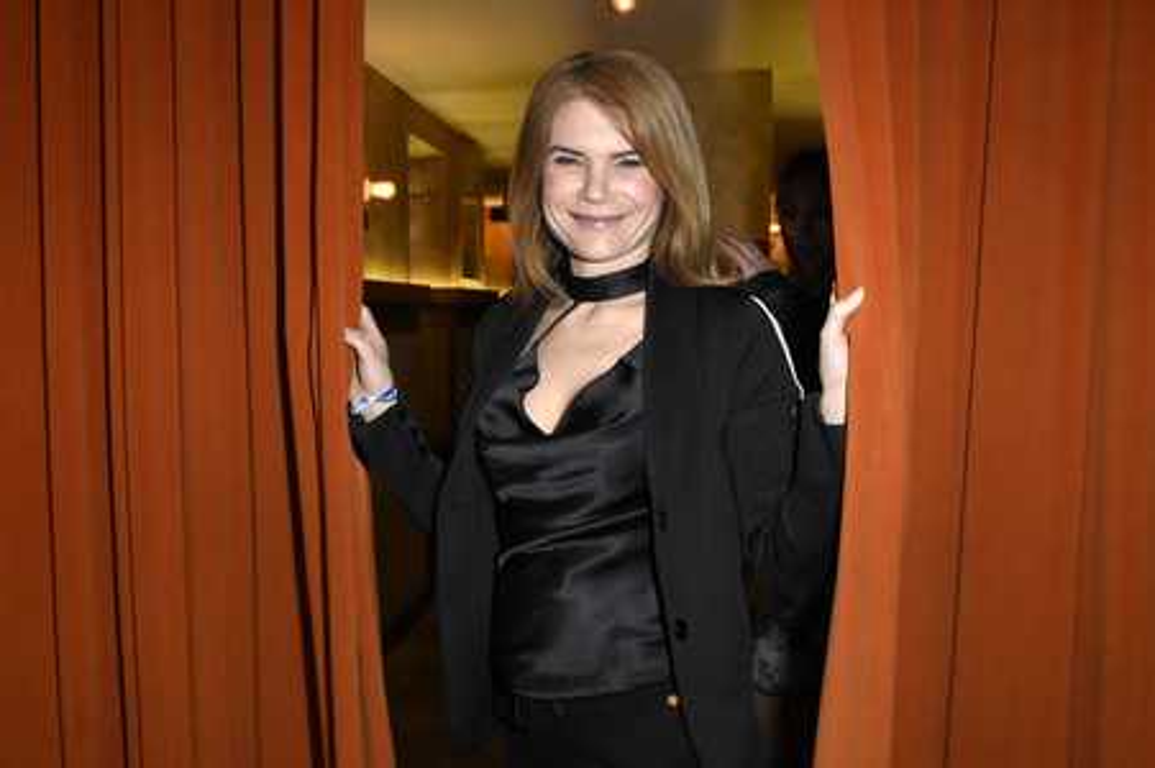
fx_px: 1058
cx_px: 578
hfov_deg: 57.3
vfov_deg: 39.9
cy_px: 384
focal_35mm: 33
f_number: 6.3
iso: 3200
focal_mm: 22
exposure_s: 1/60
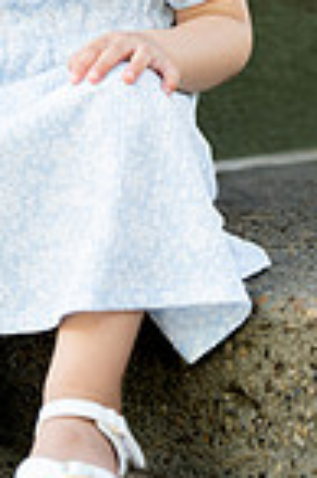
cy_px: -52
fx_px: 2039
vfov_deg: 13.1
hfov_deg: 8.9
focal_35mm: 154
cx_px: 111
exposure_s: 1/250
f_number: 2.2
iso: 50
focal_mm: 50
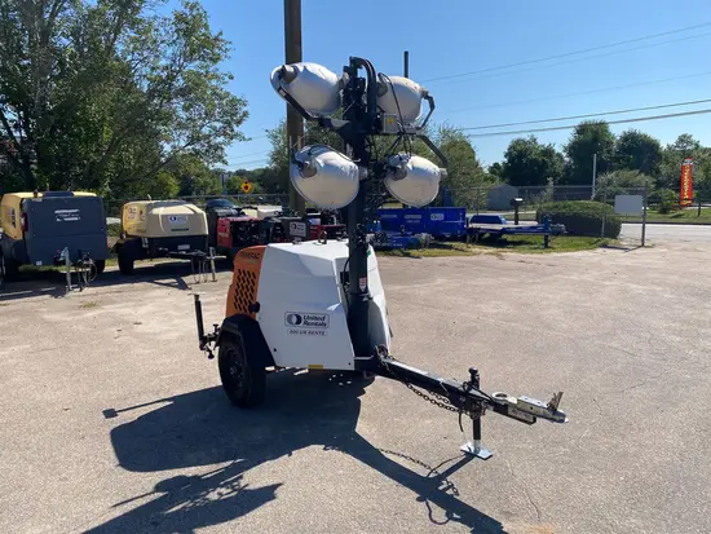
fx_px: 534
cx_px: 356
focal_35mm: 26
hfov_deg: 67.3
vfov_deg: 53.1
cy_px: 267
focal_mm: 4.25
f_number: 1.8
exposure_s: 1/3300
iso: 32
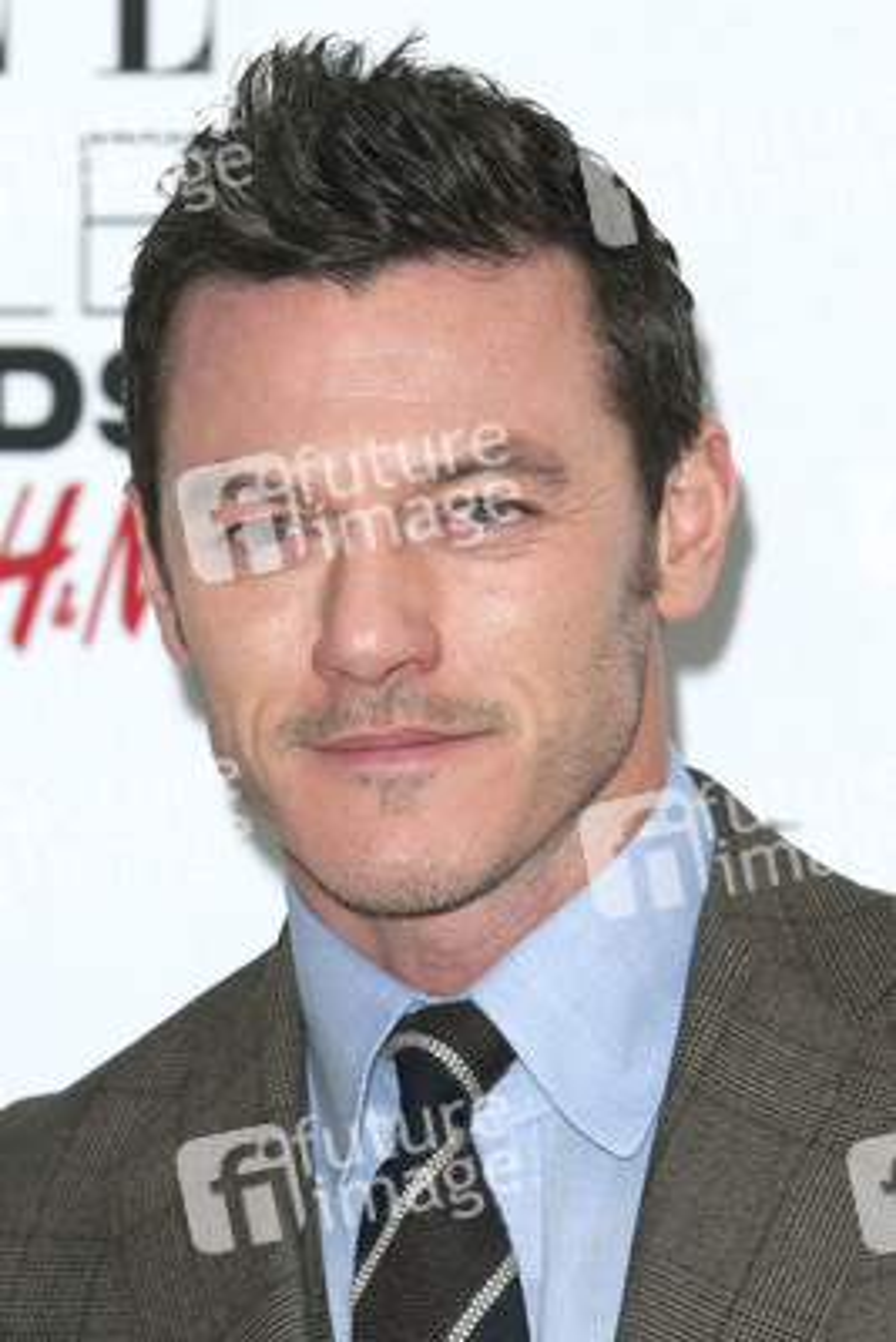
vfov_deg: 10.5
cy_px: 671
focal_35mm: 195
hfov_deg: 7.0
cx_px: 448
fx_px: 7273
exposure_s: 1/250
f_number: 6.3
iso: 400
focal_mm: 130
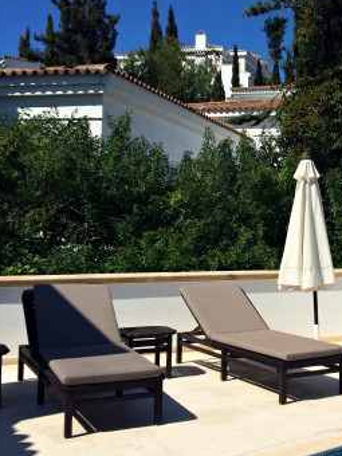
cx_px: 298
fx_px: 698
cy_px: 196
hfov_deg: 26.7
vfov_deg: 36.1
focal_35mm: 53
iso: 40
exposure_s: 1/5128
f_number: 2.2
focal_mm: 4.12
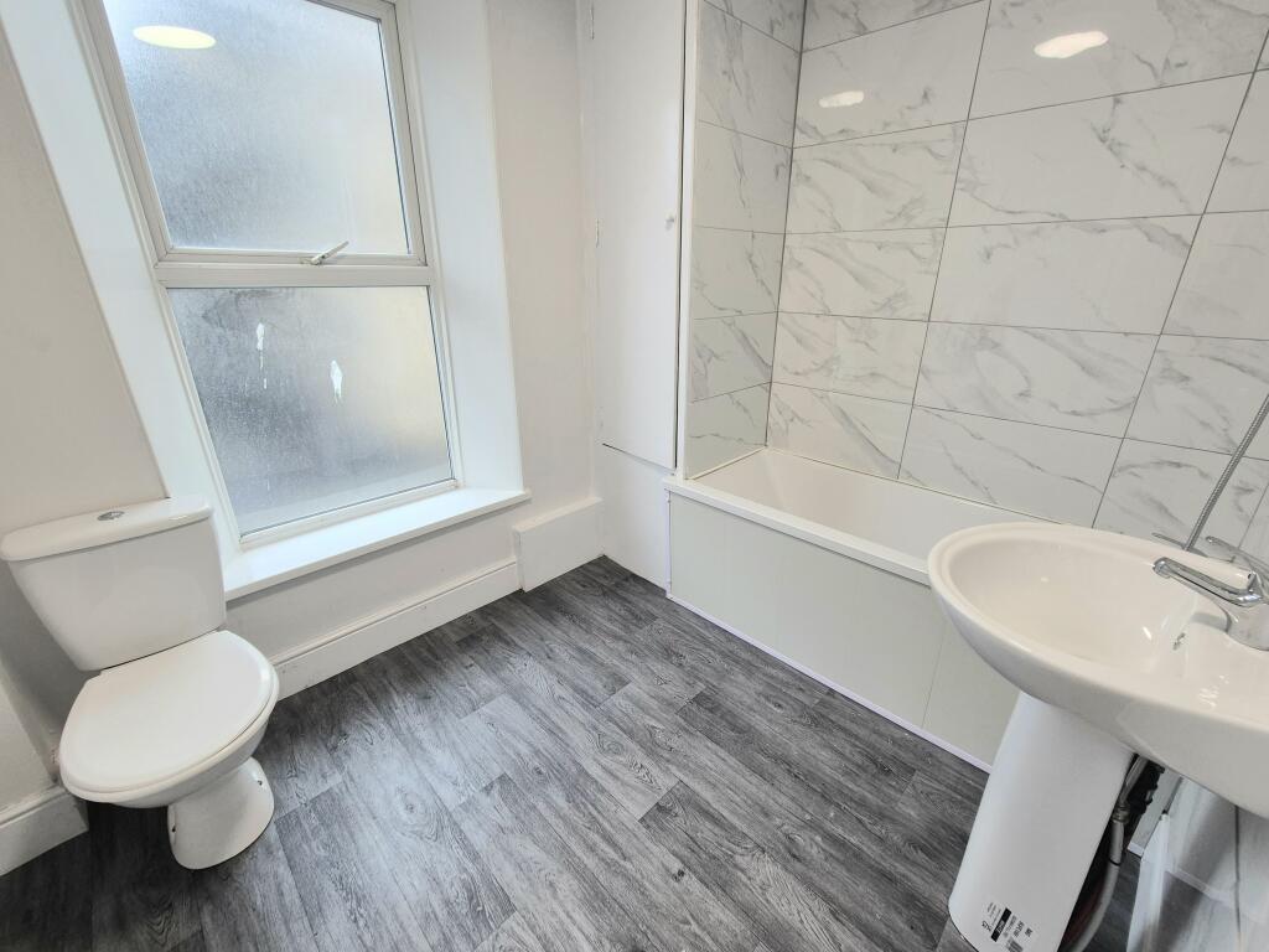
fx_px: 477
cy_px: 476
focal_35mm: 13
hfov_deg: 106.2
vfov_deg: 89.9
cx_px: 634
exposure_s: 1/50
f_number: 2.2
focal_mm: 2.2
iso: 100
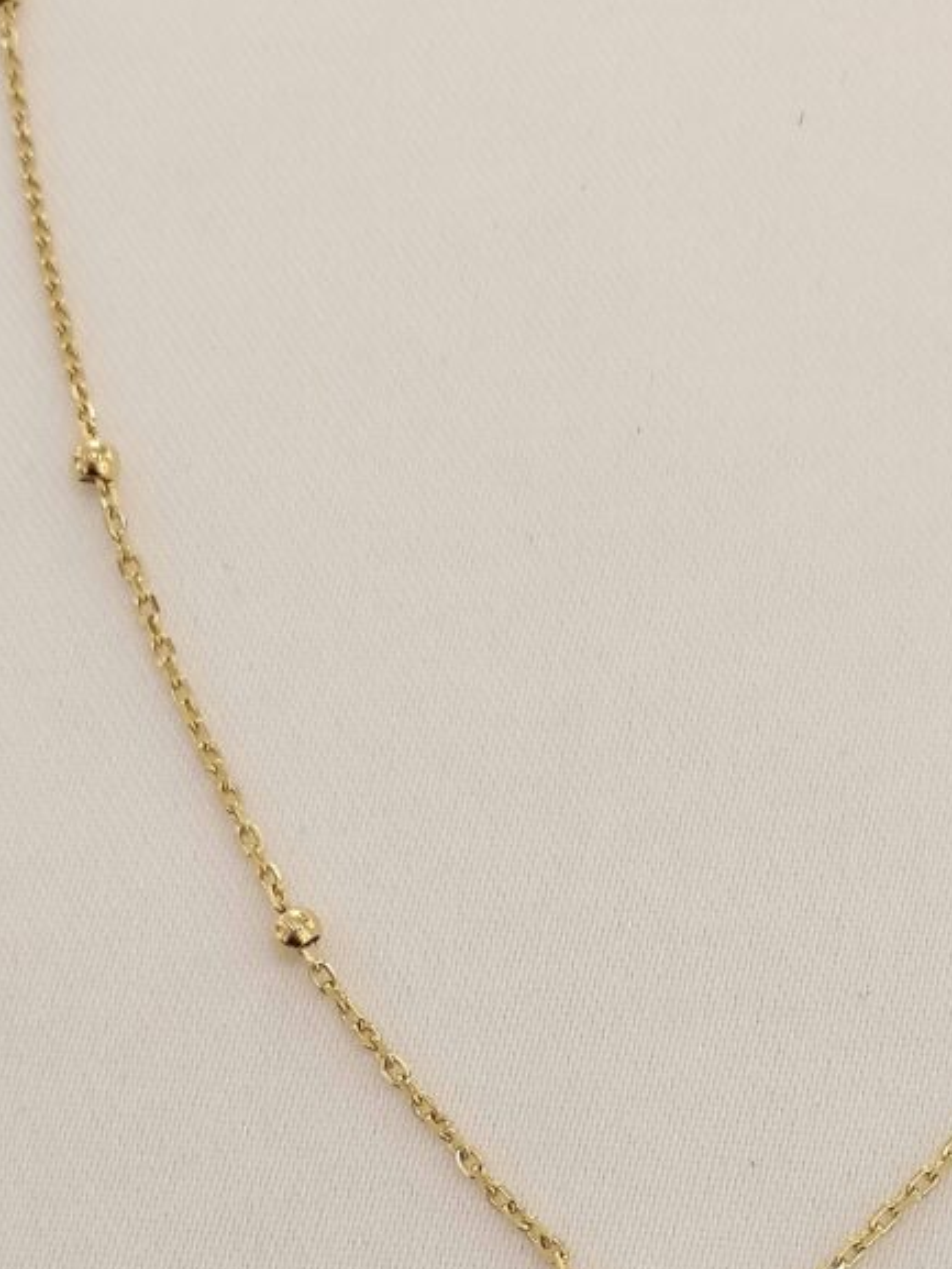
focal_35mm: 94
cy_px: 1003
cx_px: 772
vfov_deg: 20.6
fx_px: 3446
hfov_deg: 15.6
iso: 100
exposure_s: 1/50
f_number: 1.8
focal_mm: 4.75
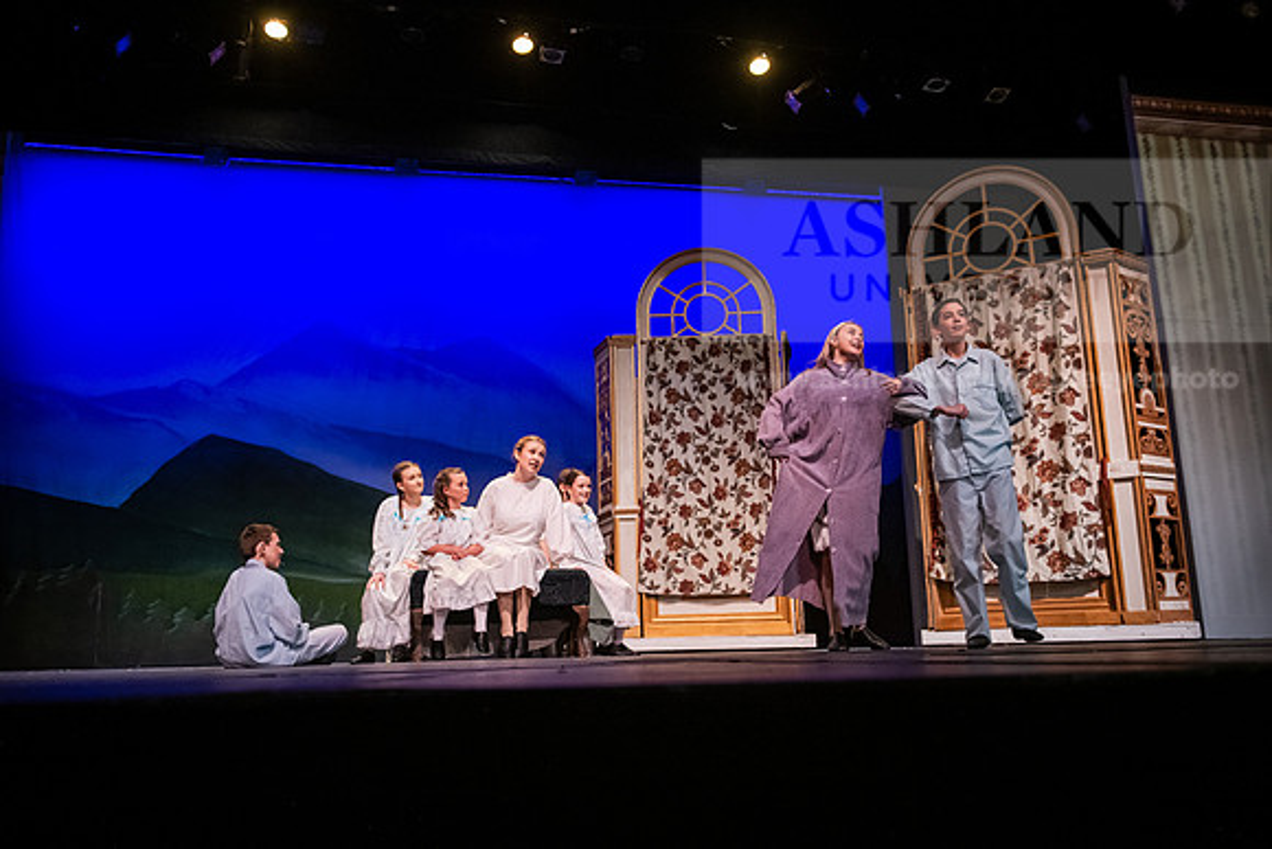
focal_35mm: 31
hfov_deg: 60.3
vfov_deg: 42.3
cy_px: 424
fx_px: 1096
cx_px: 636
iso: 4000
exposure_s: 1/160
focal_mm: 31
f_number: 3.2
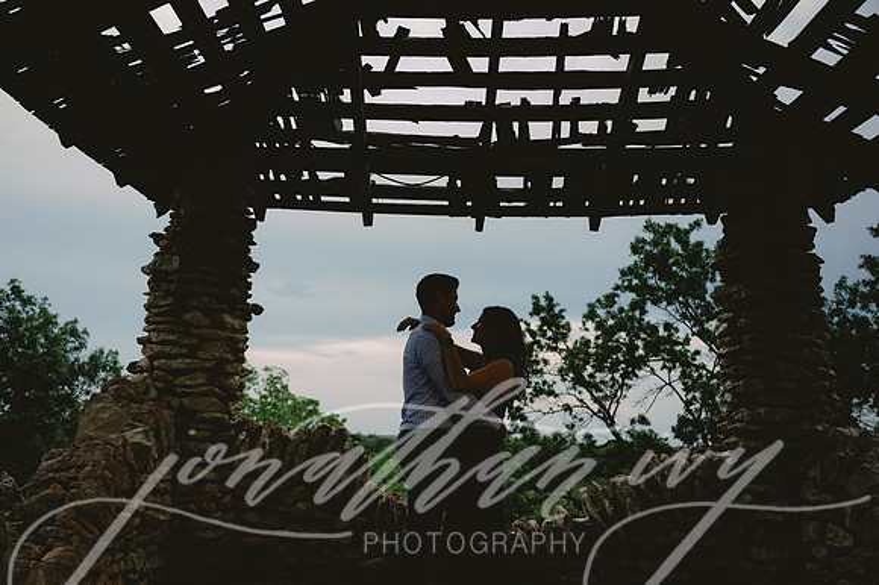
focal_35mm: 32
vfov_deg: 40.5
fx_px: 793
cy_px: 292
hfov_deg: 58.0
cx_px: 440
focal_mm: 32.5
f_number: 2.8
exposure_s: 1/3200
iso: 400
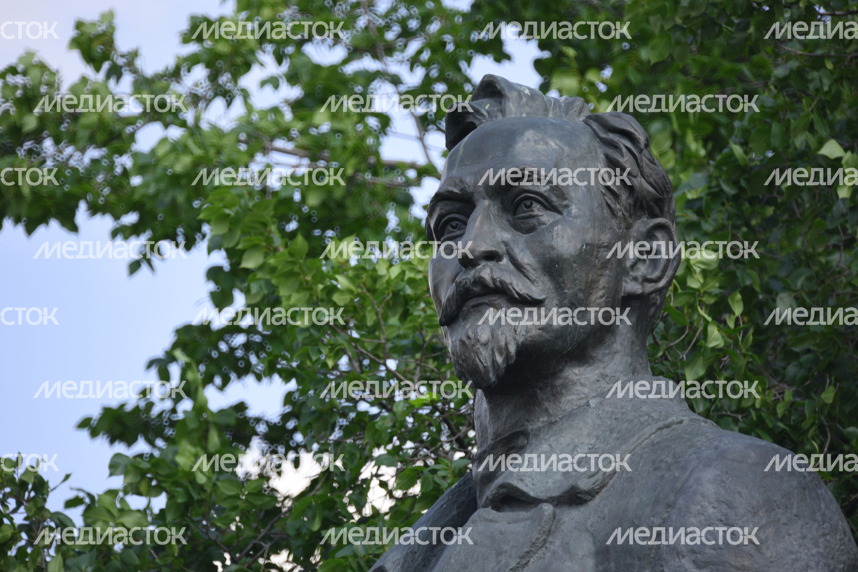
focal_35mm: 500
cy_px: 286
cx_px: 429
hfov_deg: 4.1
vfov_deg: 2.8
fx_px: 11919
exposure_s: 1/400
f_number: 8
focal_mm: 500
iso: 400
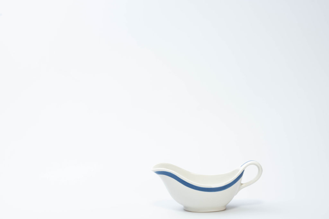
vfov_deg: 16.1
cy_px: 110
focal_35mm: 85
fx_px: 777
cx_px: 164
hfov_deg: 23.9
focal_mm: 85
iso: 200
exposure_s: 1/4
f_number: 8
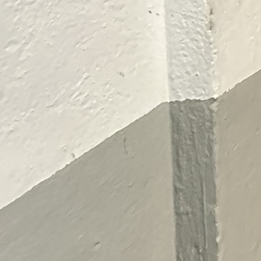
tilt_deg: -3.1
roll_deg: -1.2
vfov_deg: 21.5
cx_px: 548
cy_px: -99
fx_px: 606
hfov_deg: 16.8
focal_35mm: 71
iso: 1250
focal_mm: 2.22
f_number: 2.2
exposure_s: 1/33
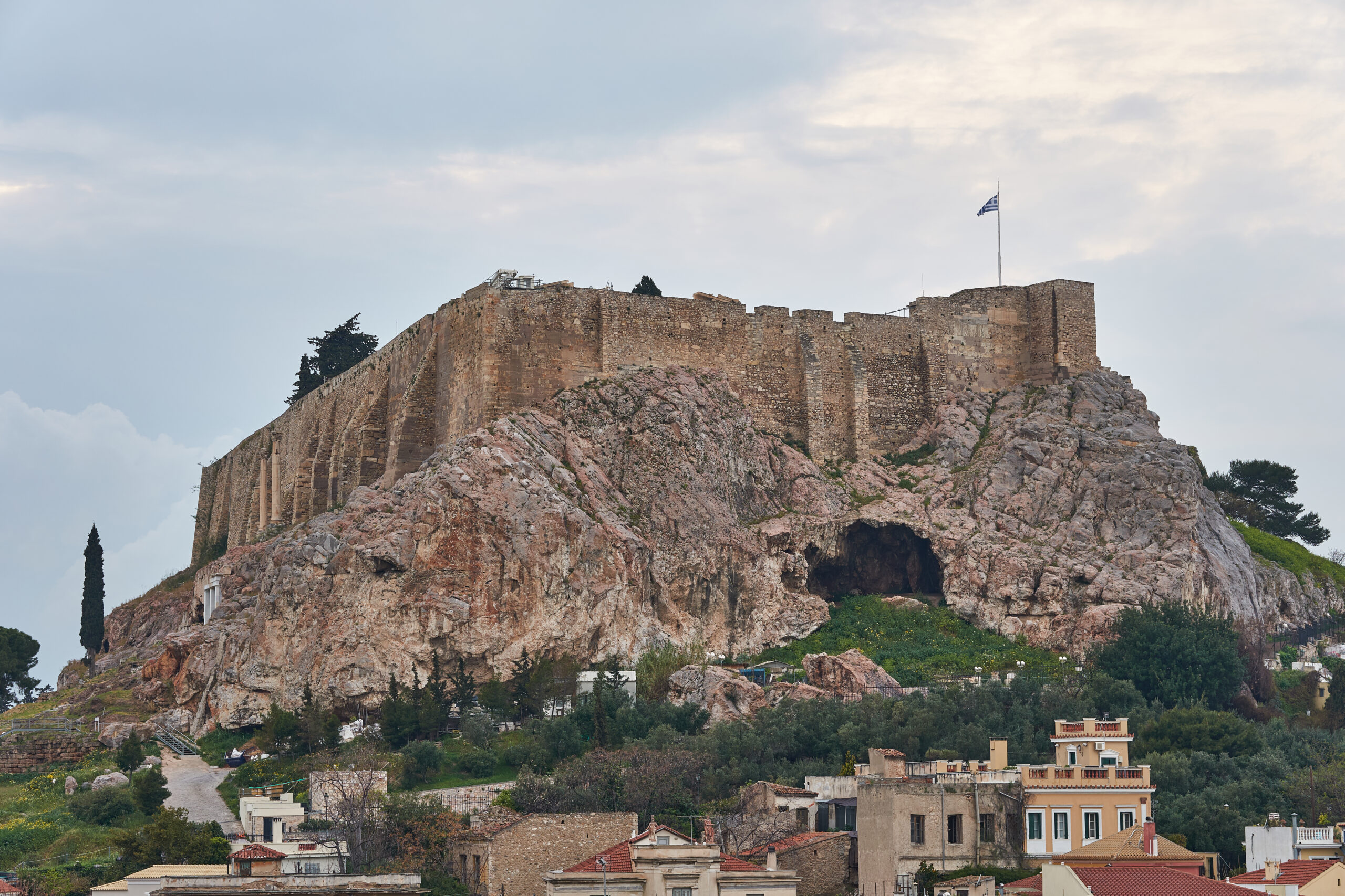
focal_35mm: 84
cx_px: 672
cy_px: 448
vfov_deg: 16.3
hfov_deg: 24.2
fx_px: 3138
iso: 100
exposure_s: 1/50
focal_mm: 56
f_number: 5.6
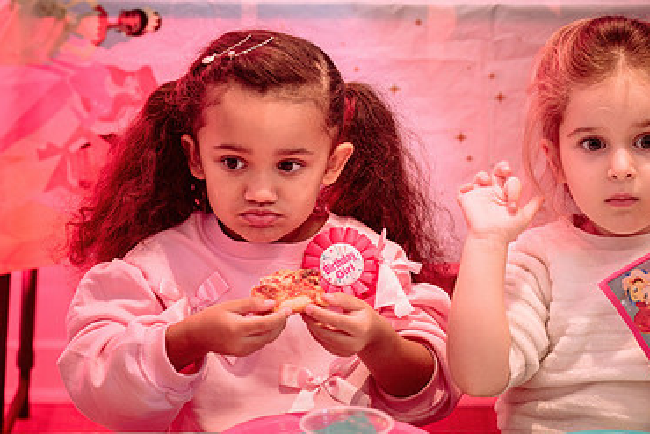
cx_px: 380
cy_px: 268
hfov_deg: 15.6
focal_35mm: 131
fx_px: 2366
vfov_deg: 10.5
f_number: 3.5
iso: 800
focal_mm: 70
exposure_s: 1/100
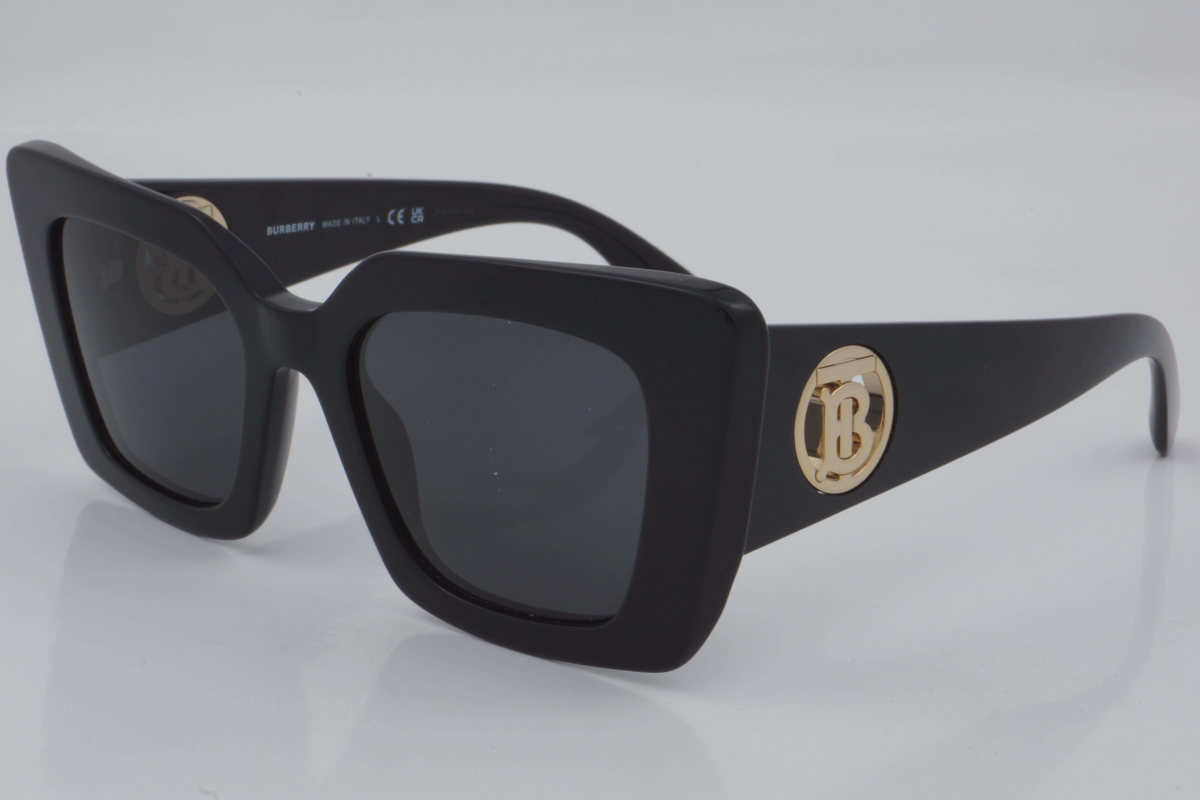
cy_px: 403
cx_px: 592
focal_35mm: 76
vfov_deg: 17.9
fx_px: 2533
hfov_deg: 26.7
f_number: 32
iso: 100
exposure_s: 1/4
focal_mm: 50
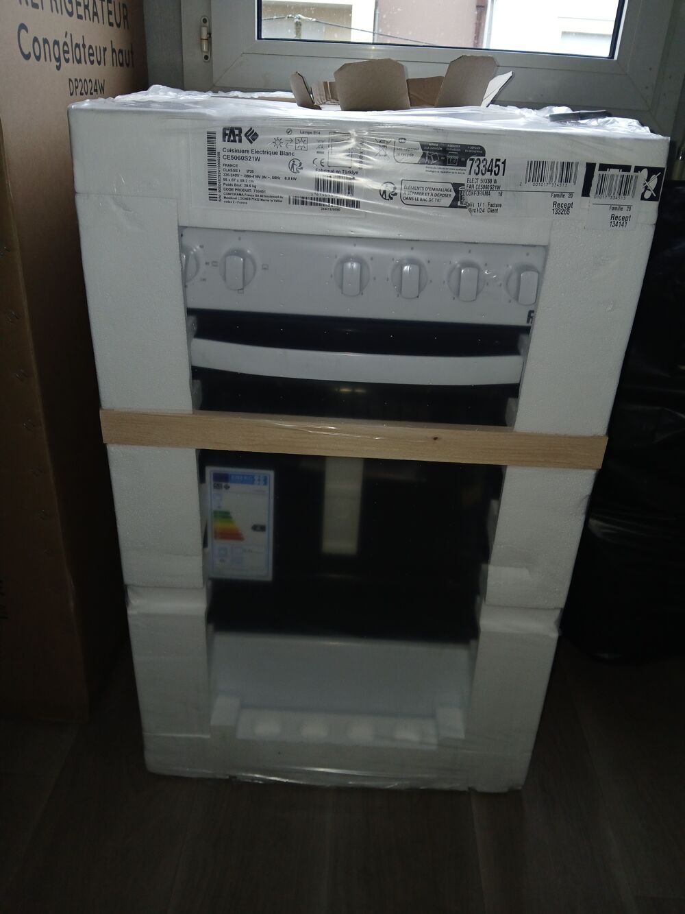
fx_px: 686
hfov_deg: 53.1
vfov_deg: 67.3
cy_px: 457
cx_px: 342
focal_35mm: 26
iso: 64
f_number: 1.8
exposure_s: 1/50
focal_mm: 3.98
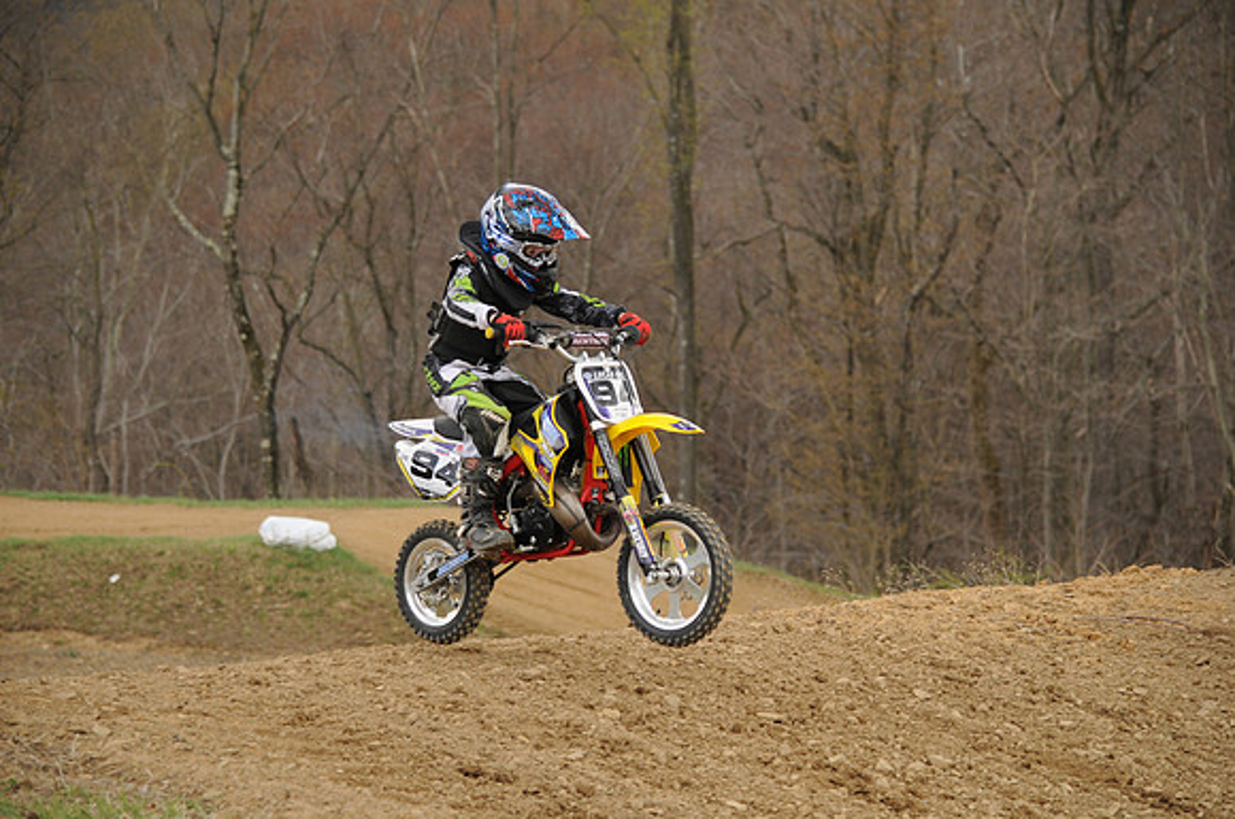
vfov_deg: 9.1
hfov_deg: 13.7
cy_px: 410
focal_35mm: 150
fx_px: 5139
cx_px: 618
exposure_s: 1/800
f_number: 4.8
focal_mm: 100
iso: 400
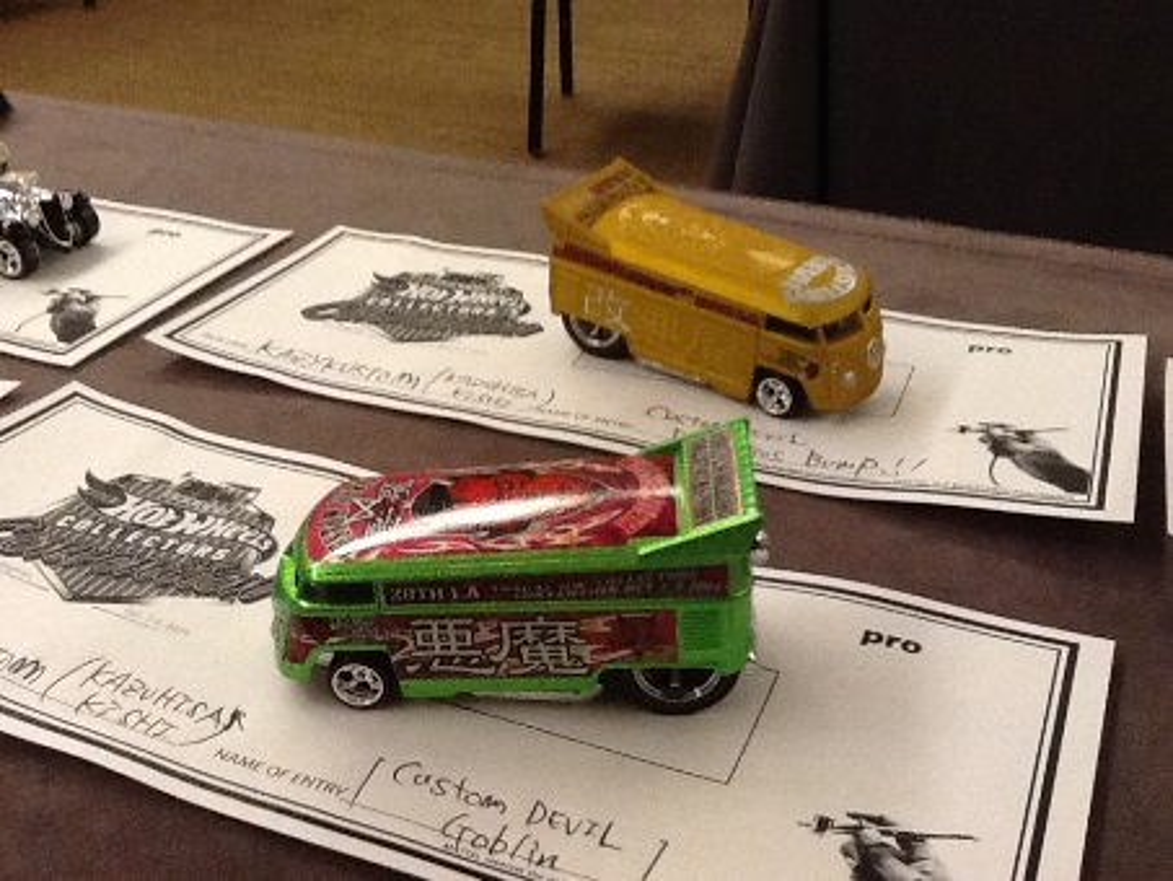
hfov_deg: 42.9
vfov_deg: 32.9
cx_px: 586
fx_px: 1491
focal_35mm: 44
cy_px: 440
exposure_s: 1/30
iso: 160
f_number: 2.4
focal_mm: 2.03
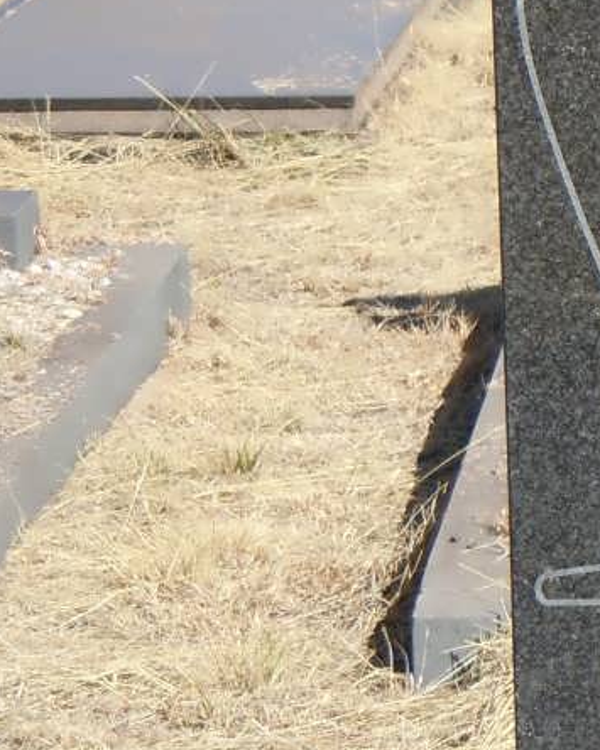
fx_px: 4508
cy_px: 443
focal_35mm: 203
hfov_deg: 7.5
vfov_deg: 9.5
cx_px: 899
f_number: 8.6
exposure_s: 1/250
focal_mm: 13.9
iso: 200
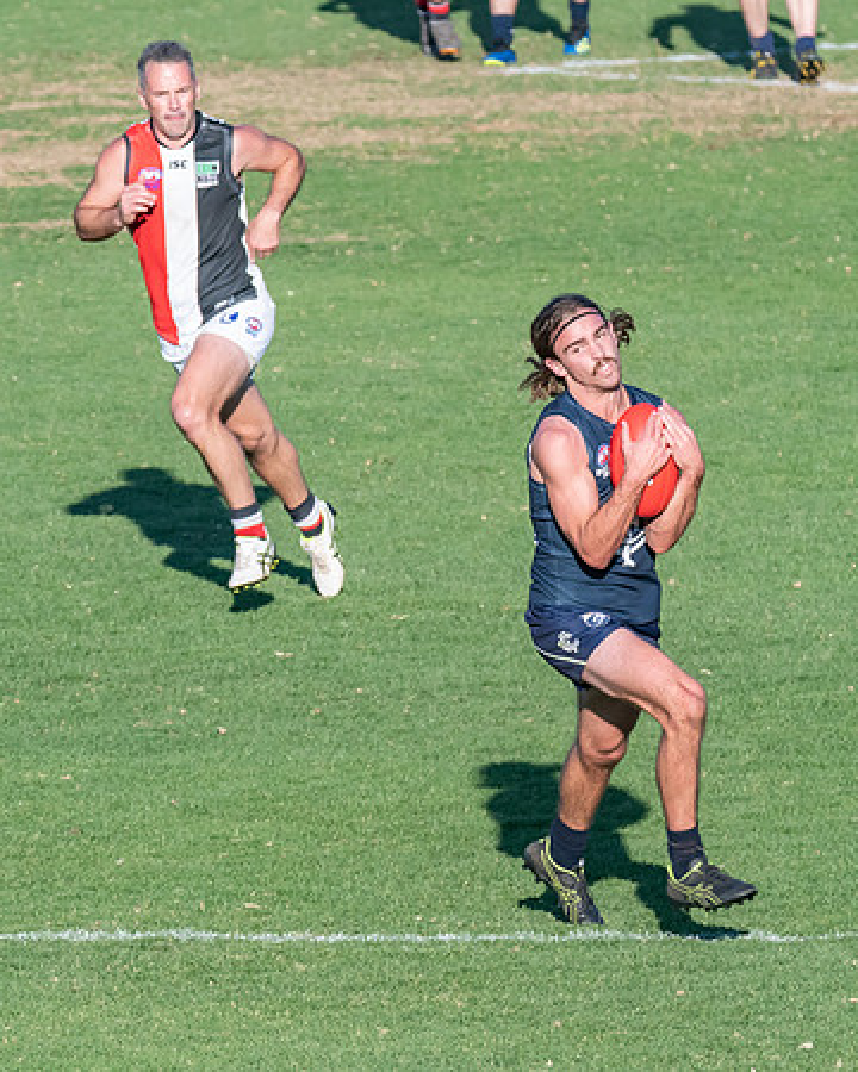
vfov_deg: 2.4
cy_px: 597
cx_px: 451
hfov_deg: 2.0
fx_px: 25192
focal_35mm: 794
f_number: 10
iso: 800
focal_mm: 320
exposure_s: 1/1000
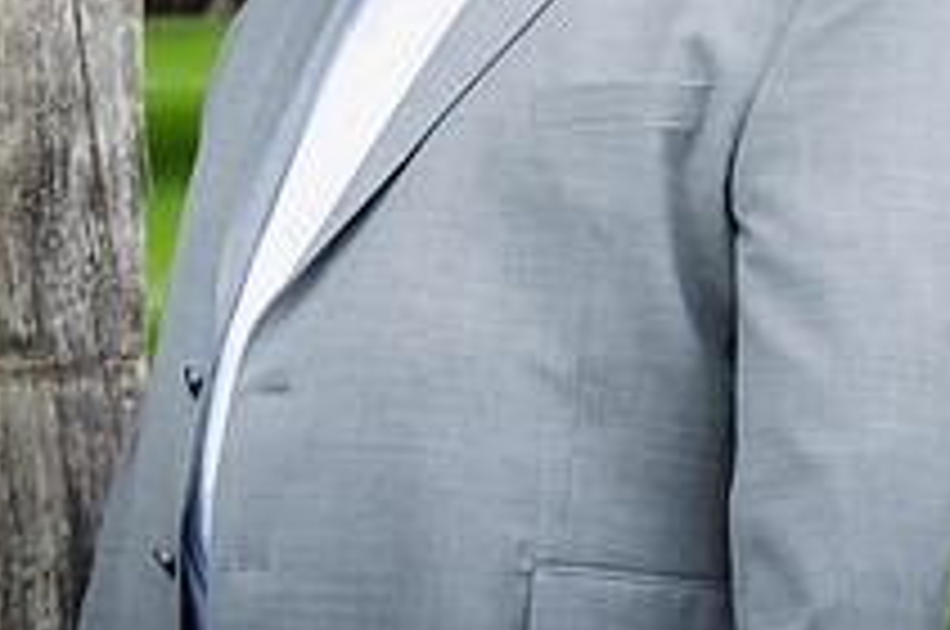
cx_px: 545
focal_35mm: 412
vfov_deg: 3.3
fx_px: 10856
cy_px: -218
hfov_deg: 5.0
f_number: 7.1
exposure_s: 1/200
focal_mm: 100
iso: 200
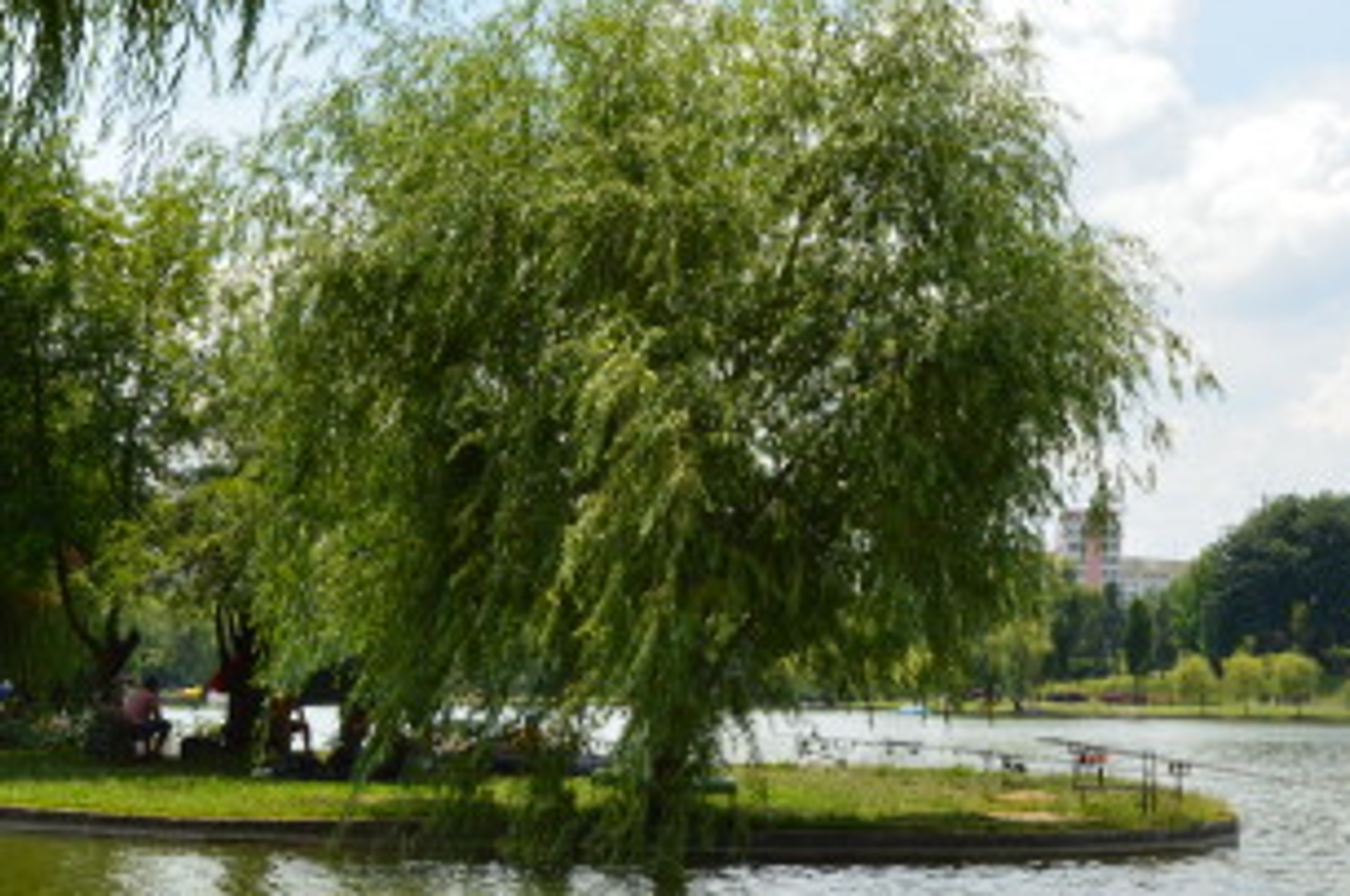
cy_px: 530
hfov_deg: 27.7
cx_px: 662
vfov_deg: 18.6
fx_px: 2733
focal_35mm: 73
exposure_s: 1/400
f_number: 11
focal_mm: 24
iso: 400
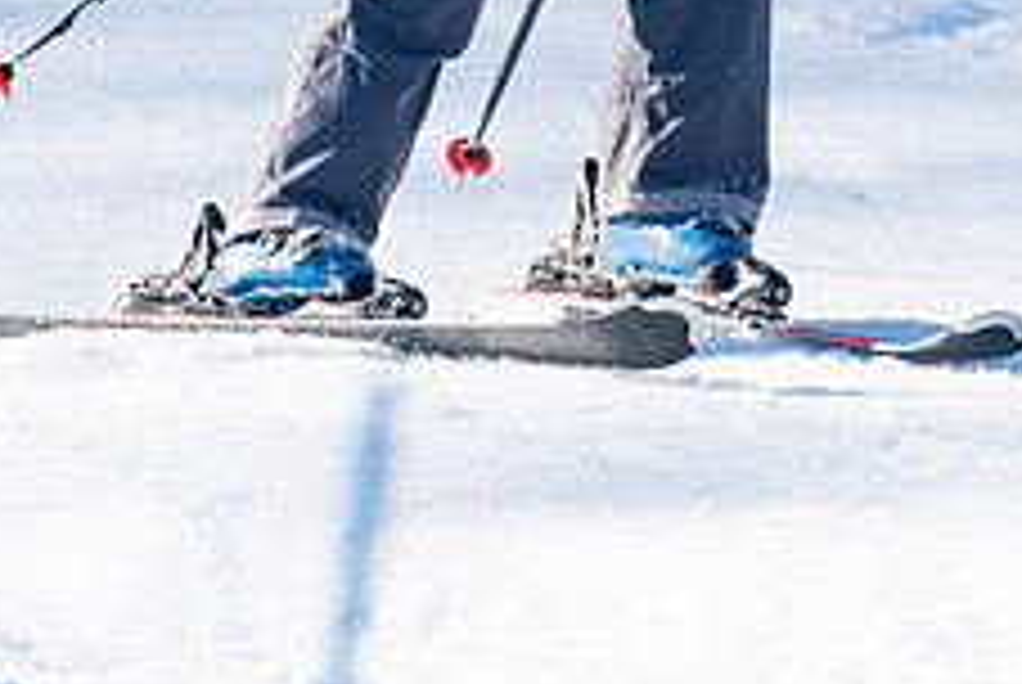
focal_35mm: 1888
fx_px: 53667
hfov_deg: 1.1
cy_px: -343
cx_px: 416
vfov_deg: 0.7
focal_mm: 560
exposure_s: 1/2000
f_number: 8
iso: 640
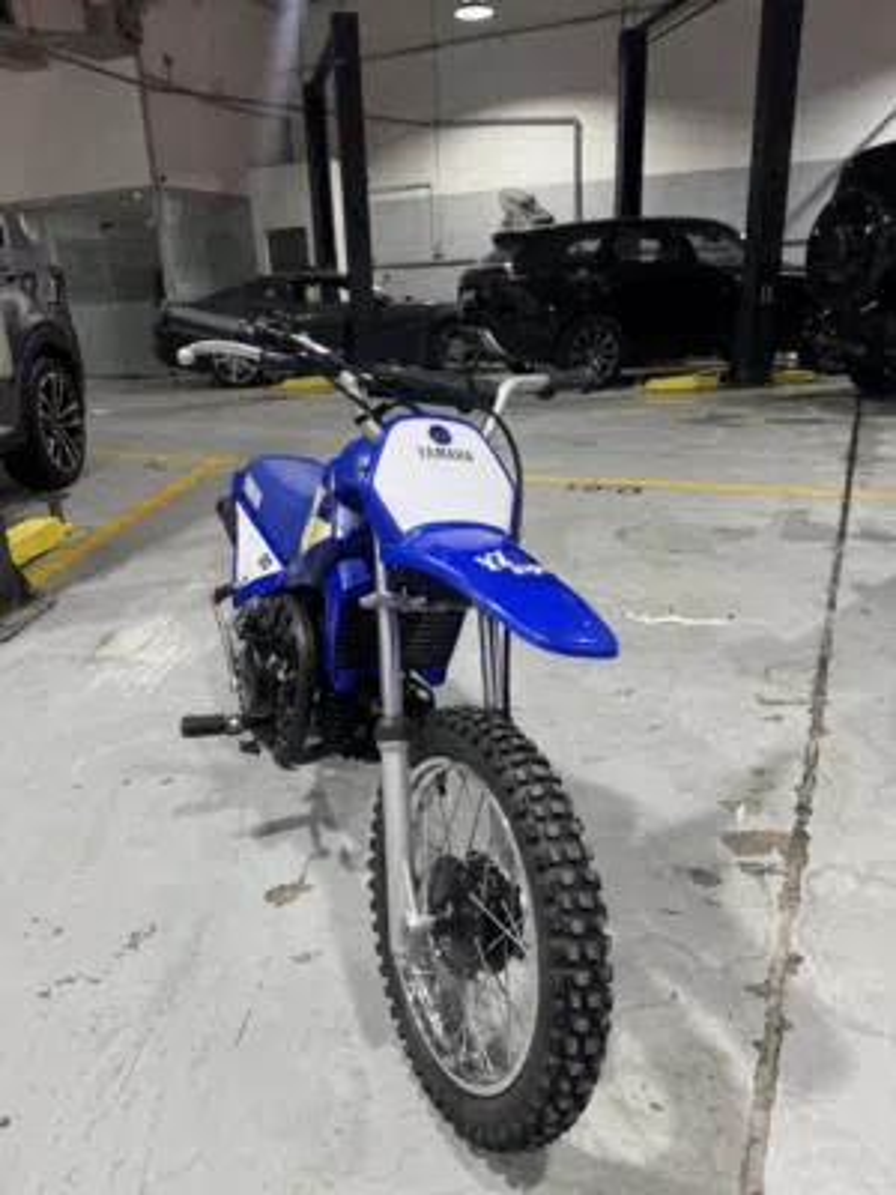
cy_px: 598
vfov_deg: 71.6
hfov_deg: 56.8
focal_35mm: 24
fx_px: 828
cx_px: 448
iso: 160
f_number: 1.78
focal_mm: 6.76
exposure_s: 1/50
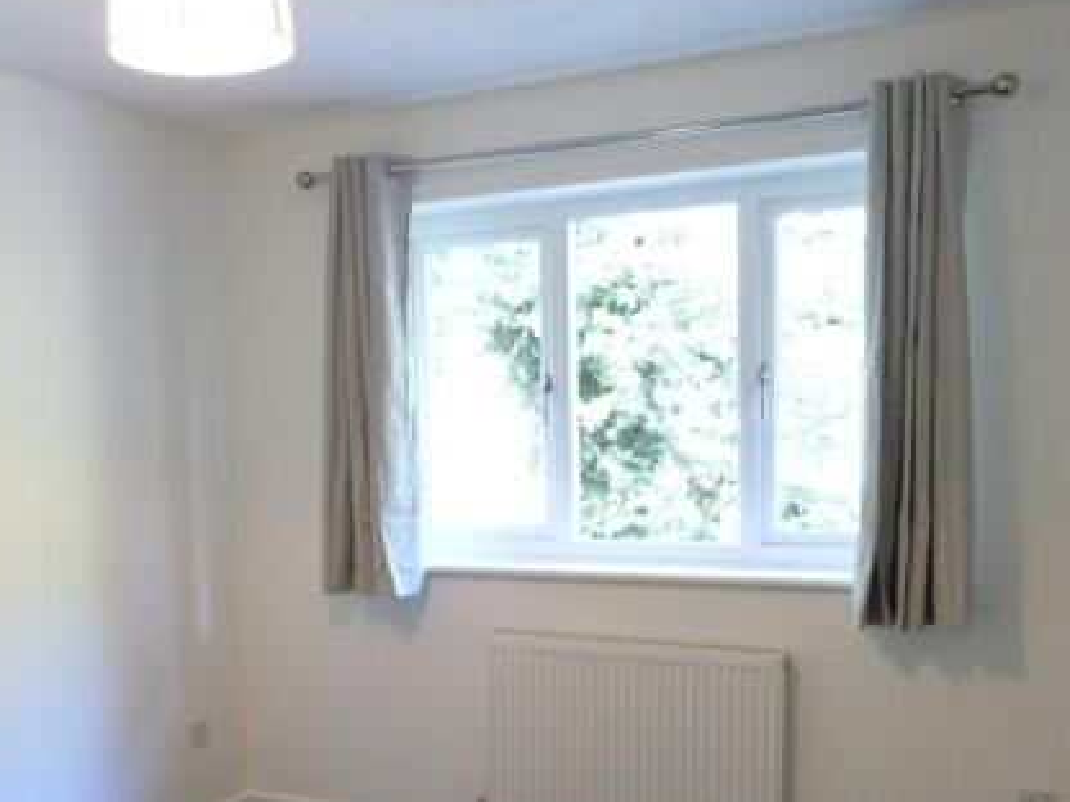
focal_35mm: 35
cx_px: 400
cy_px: 528
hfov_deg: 52.1
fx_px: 1082
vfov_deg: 40.2
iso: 400
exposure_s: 1/15
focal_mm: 4.5
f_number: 2.8
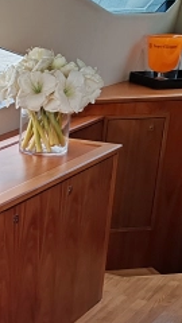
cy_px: 291
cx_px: -147
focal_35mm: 90
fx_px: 772
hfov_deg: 12.3
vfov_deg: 23.1
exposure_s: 1/100
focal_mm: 6.12
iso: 320
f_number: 1.9
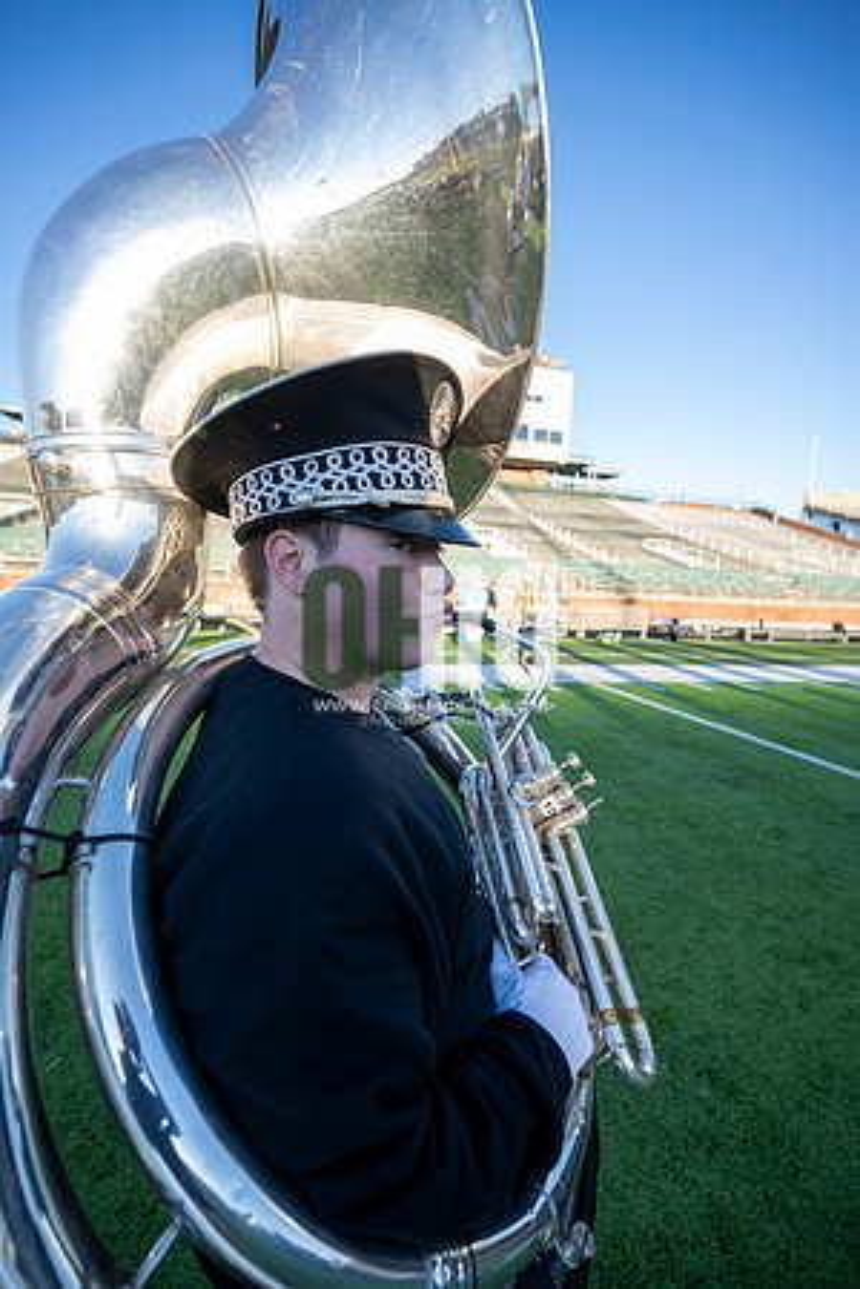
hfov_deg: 81.2
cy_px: 644
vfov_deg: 104.3
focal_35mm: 14
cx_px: 430
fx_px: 502
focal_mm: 14
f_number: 4
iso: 320
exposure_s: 1/500
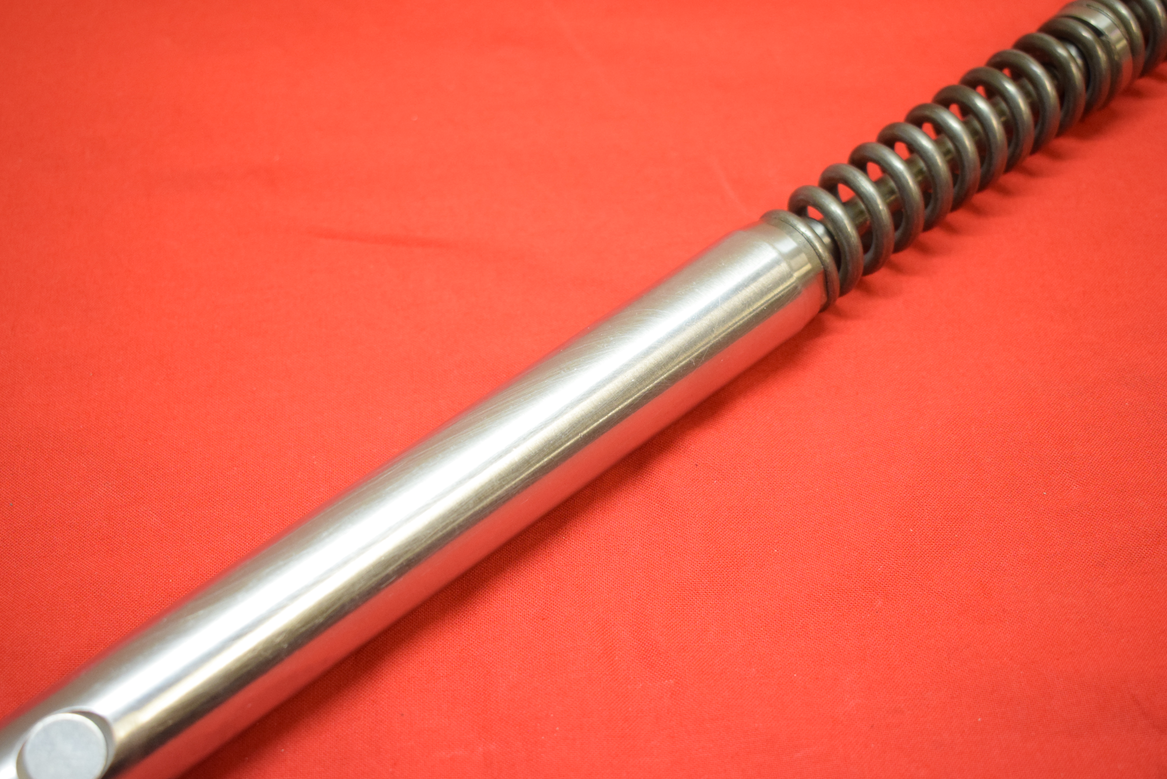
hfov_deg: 38.9
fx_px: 1654
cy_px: 390
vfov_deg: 26.5
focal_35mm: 51
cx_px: 584
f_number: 5
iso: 2000
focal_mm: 34
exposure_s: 1/125
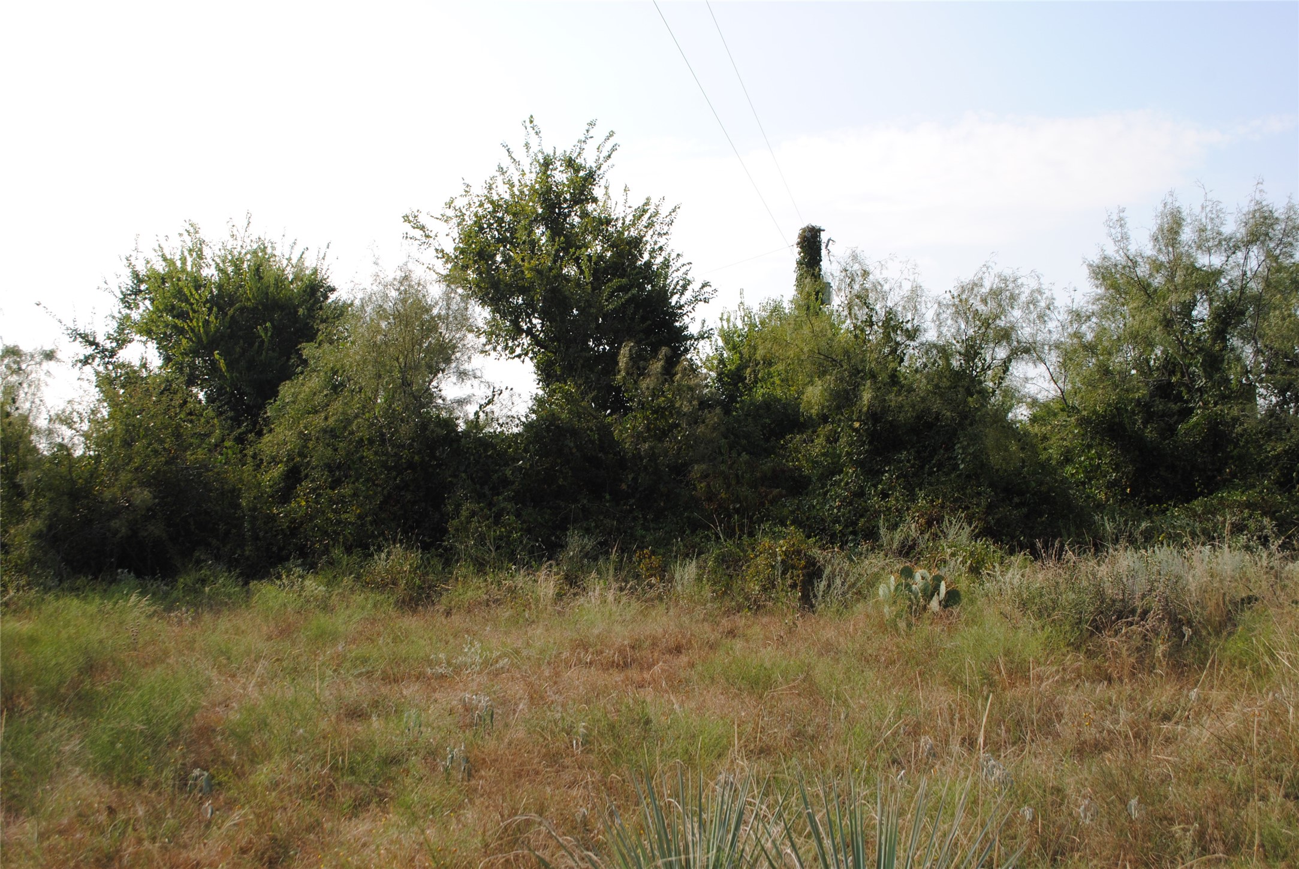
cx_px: 650
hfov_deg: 49.5
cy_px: 434
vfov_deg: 34.3
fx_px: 1409
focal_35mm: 39
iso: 100
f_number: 7.1
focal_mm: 26
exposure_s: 1/200
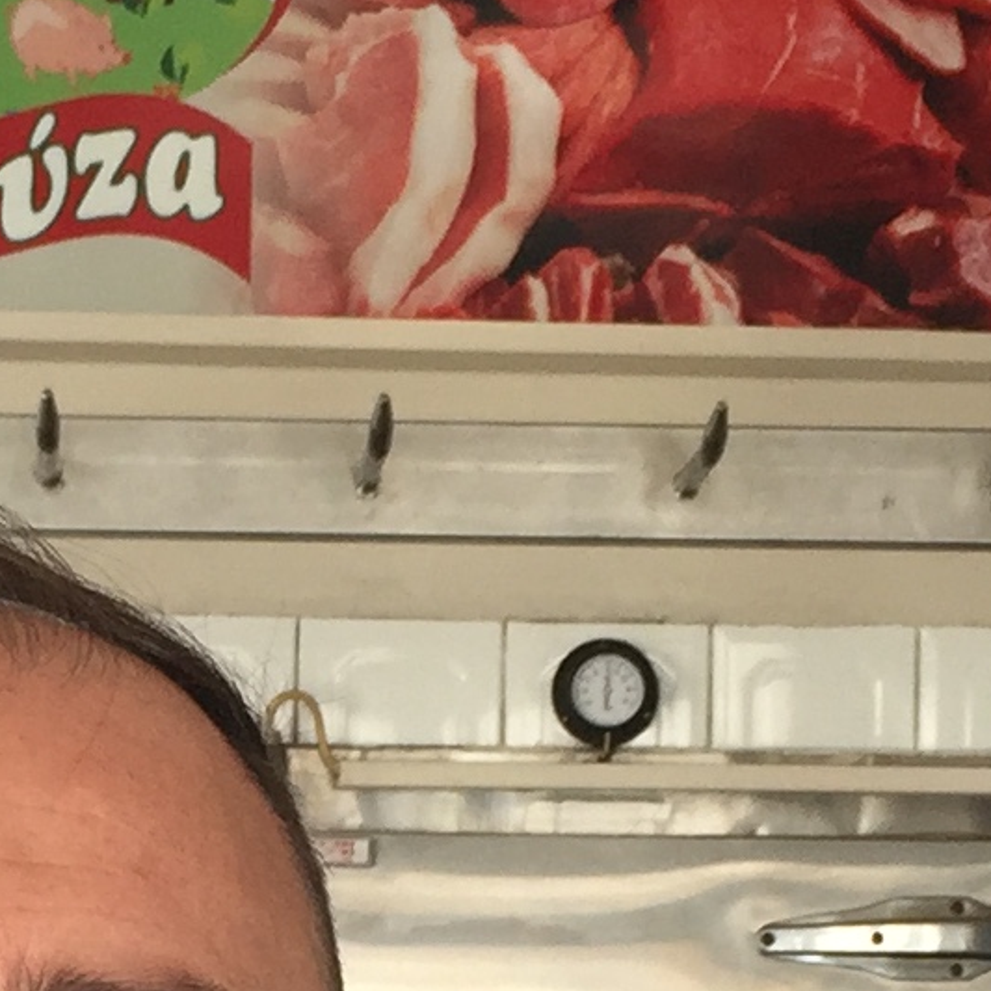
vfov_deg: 10.7
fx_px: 5085
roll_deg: -1.5
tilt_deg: -3.3
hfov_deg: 11.1
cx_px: 186
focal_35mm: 157
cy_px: 1517
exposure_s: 1/100
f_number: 2.2
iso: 40
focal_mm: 4.15
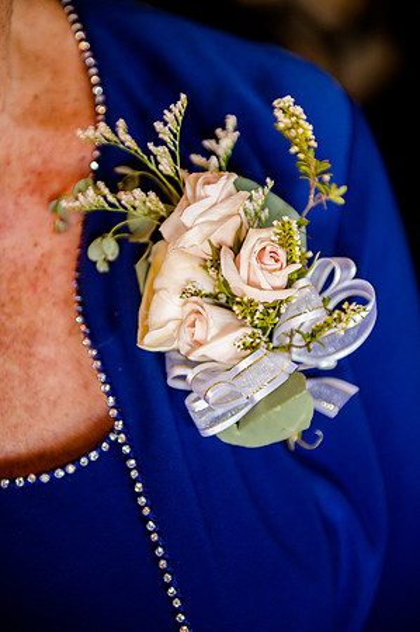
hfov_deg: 19.4
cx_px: 210
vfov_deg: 28.9
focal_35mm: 70
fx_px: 1228
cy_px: 316
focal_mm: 70
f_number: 2.8
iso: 2500
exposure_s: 1/400
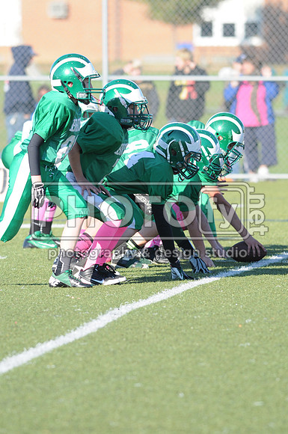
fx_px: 5416
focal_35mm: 450
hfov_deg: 3.0
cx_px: 144
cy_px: 217
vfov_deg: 4.6
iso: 200
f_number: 5
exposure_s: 1/500
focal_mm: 300
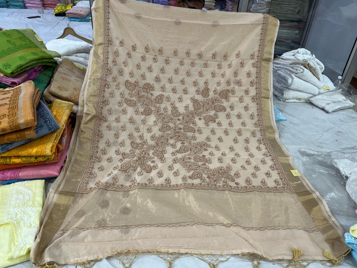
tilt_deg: -34.1
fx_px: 268
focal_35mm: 26
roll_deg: -4.9
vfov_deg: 53.1
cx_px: 178
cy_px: 134
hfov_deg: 67.3
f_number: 1.6
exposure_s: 1/100
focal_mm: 5.1
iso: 125
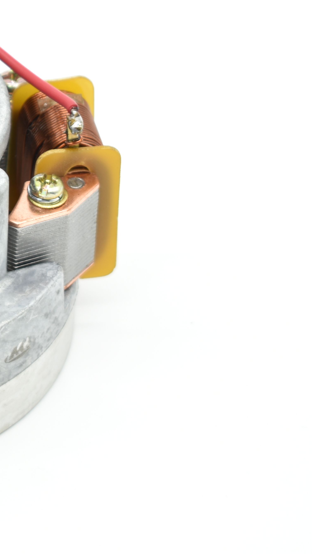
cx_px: -159
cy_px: 150
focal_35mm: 158
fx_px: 2326
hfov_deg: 7.5
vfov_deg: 13.6
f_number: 5.6
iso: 100
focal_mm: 45
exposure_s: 1/60
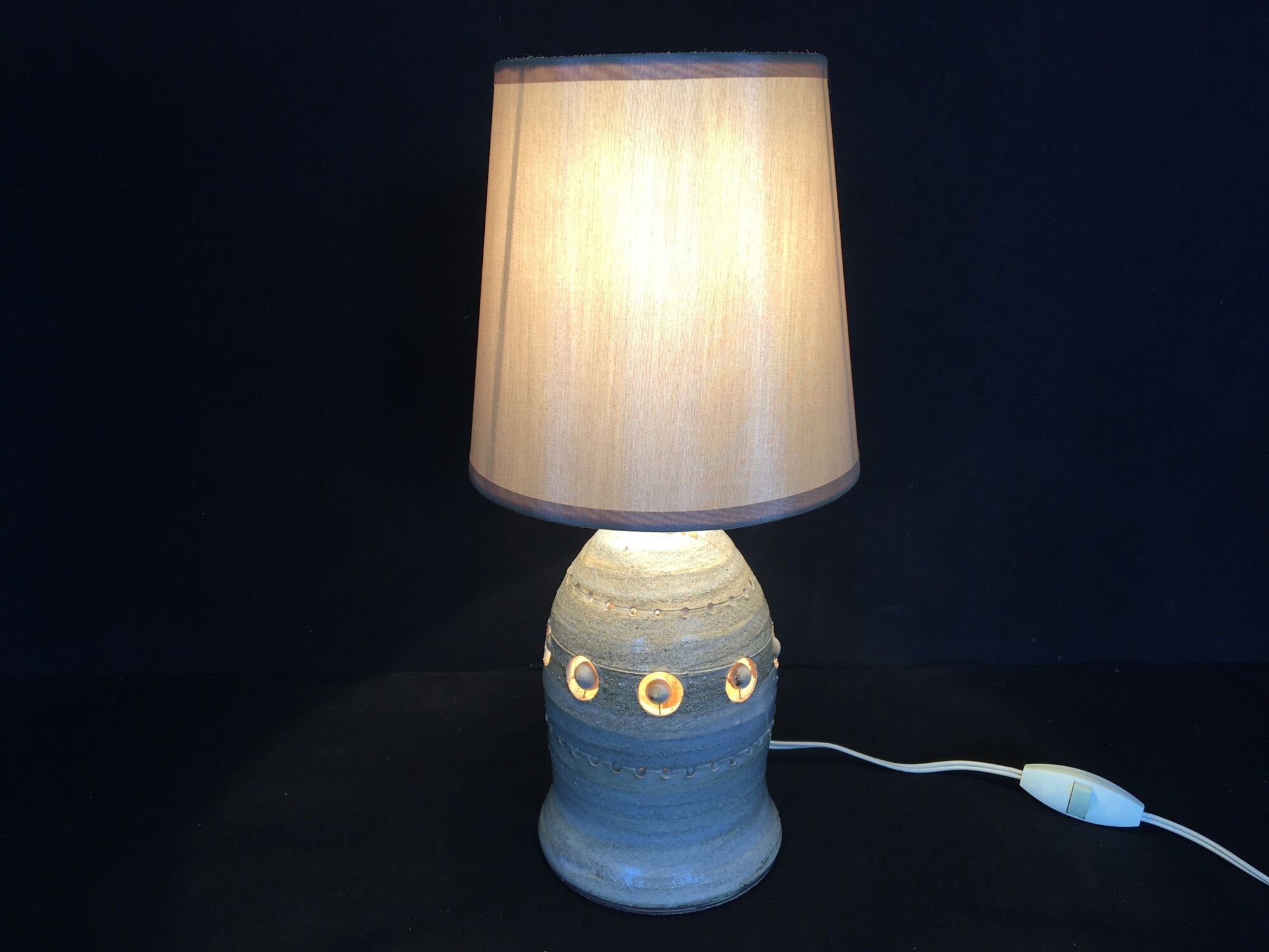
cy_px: 476
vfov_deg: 48.2
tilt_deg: -19.1
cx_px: 634
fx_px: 1063
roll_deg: -0.1
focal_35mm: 29
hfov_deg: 61.7
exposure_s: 1/50
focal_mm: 4.15
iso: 25
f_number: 2.2
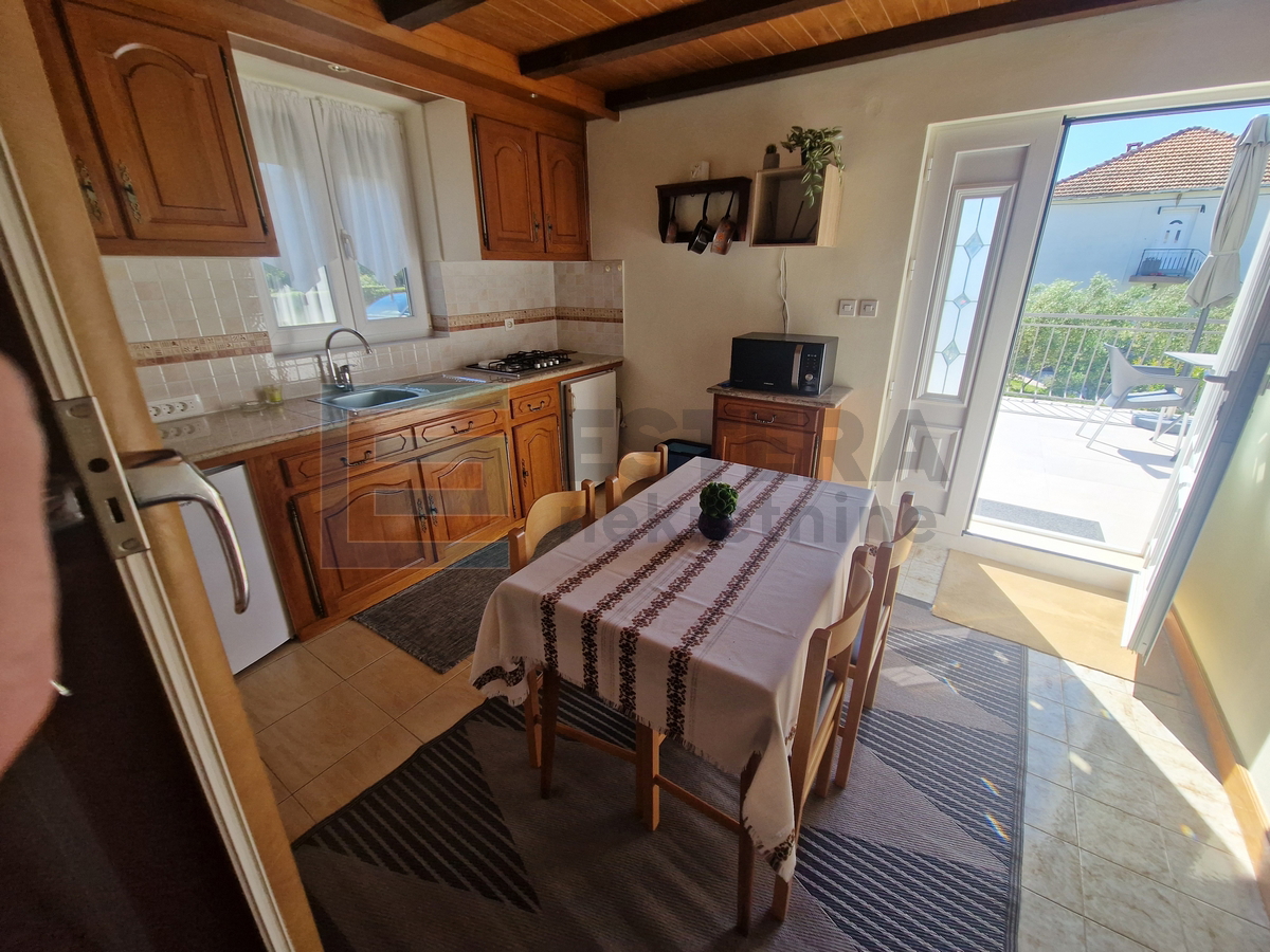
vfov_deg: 89.9
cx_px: 635
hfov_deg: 106.2
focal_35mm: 13
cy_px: 476
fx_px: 477
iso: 50
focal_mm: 2.2
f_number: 2.2
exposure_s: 1/368
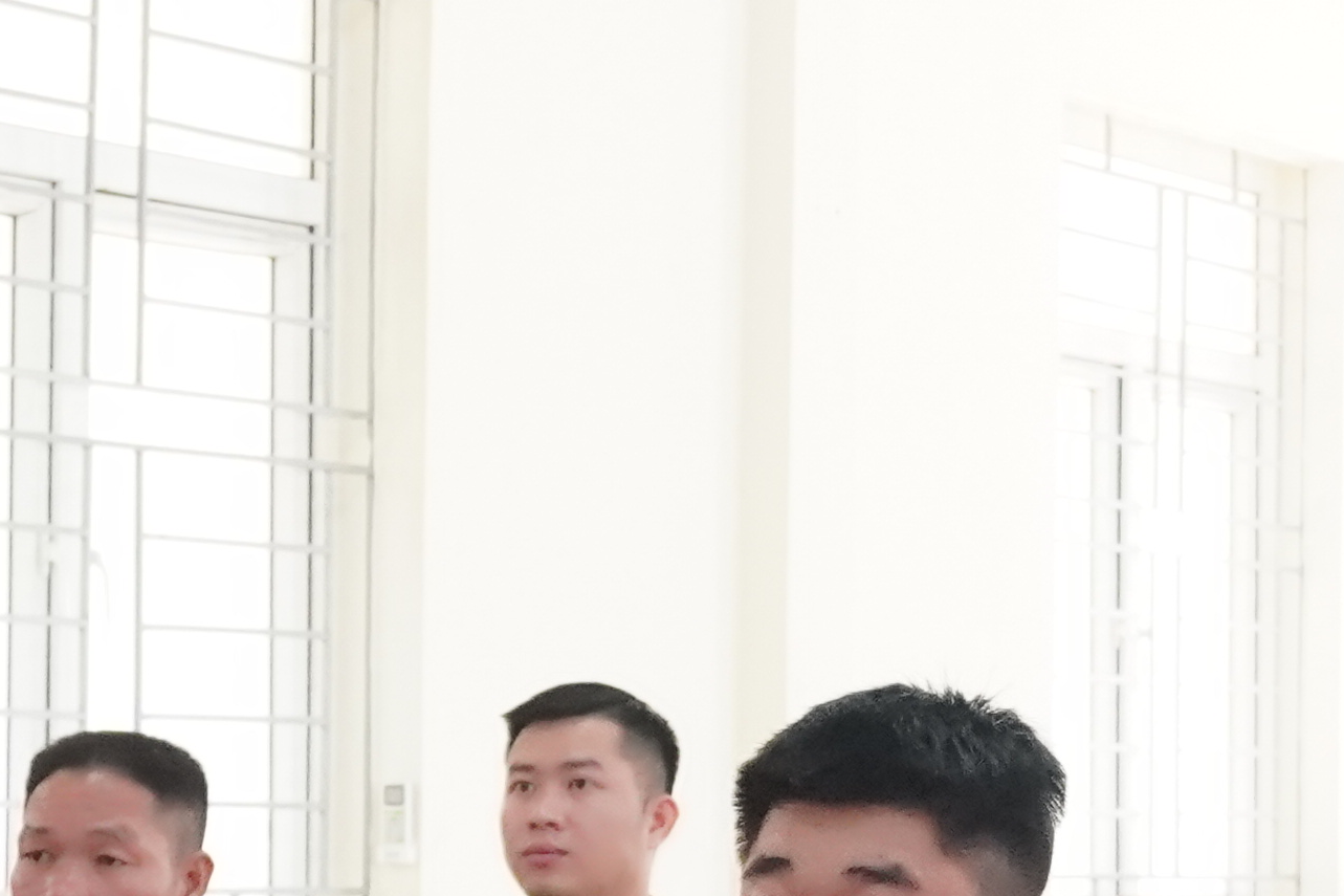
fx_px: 5500
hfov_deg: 13.9
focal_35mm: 147
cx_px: 903
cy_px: 713
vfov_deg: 9.3
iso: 6400
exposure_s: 1/250
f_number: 4.5
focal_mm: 21
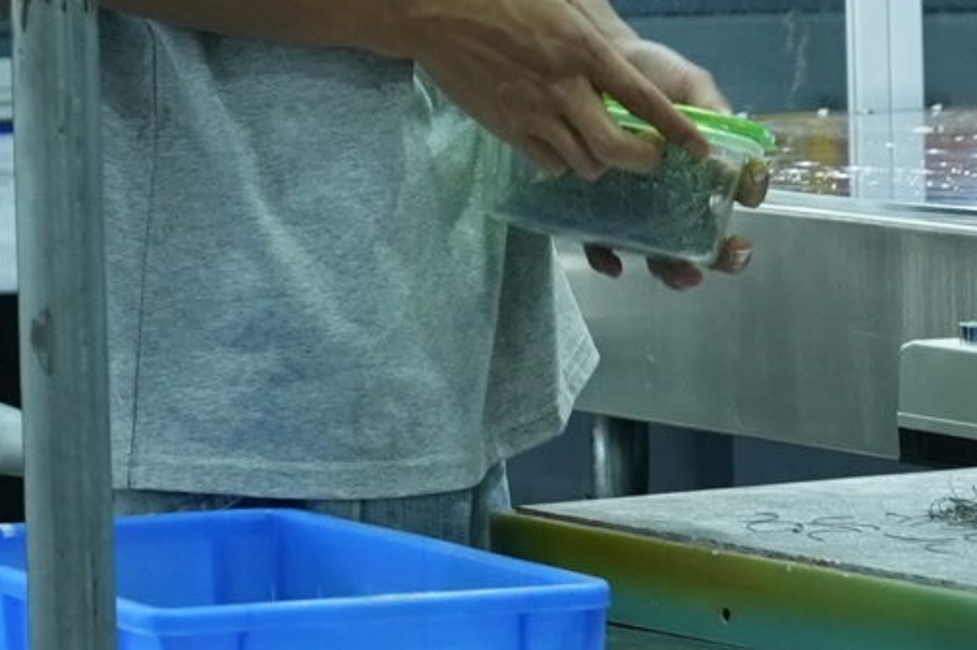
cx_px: -292
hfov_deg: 8.4
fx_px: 6592
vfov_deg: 5.5
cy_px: -721
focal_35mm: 243
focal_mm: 48
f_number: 4
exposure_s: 1/60
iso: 1600
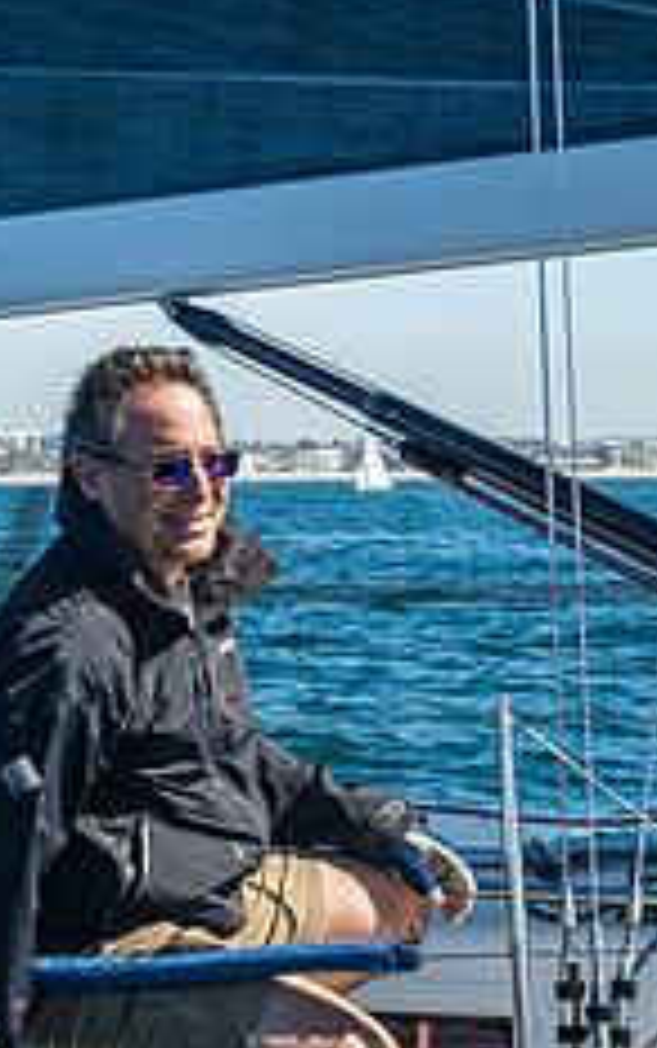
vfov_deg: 12.8
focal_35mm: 163
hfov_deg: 7.9
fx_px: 4661
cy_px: 571
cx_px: -402
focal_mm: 54
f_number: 10
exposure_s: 1/320
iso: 400
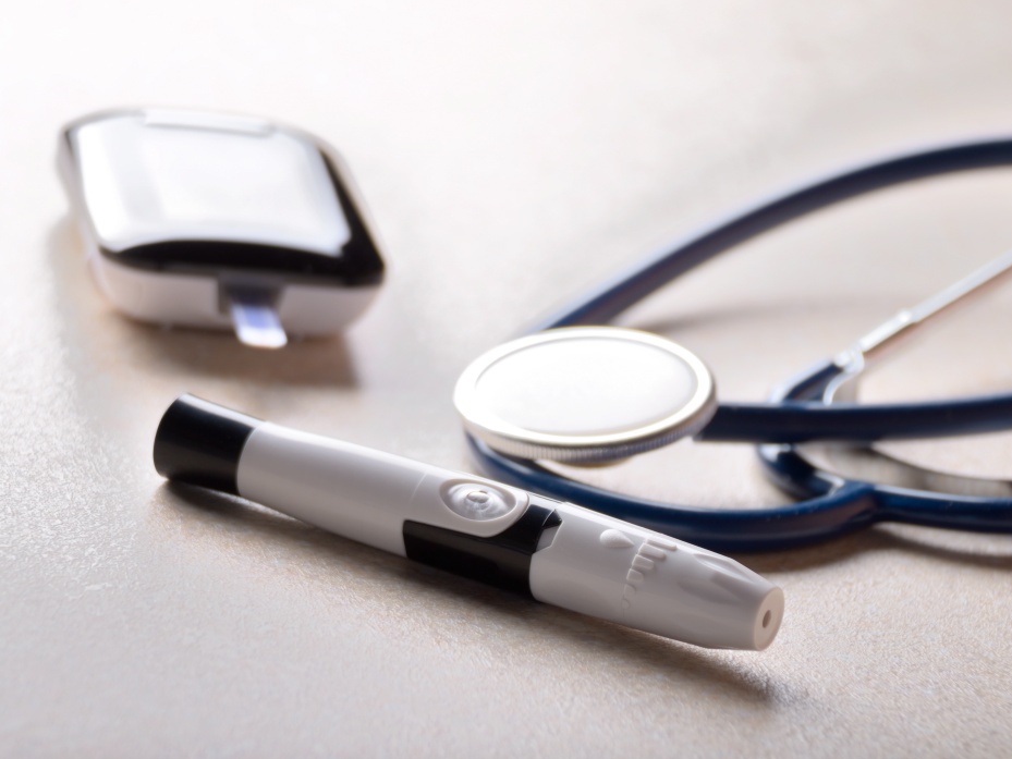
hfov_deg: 6.9
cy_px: 380
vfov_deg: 5.2
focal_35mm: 287
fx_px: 8378
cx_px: 541
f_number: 5.6
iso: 100
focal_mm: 175
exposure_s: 1/250
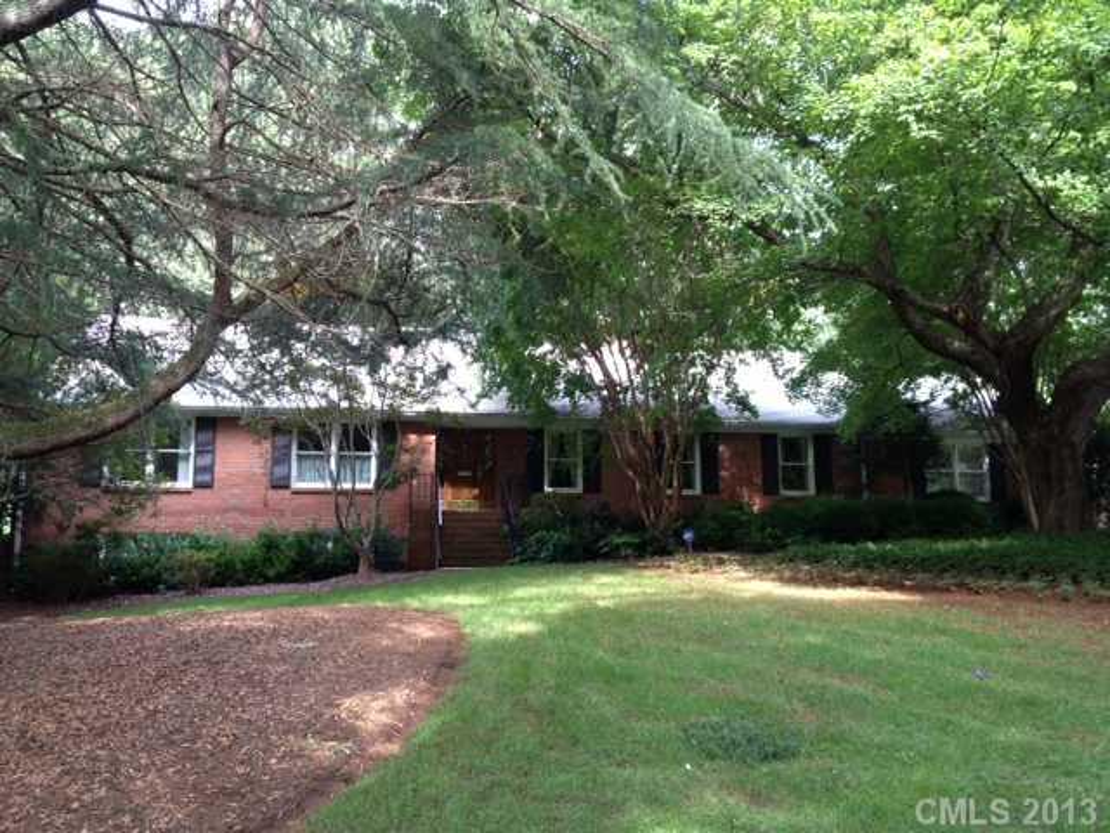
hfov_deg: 52.6
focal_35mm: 35
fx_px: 1122
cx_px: 555
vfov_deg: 40.7
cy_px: 416
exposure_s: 1/60
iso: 80
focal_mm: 4.28
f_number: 2.4
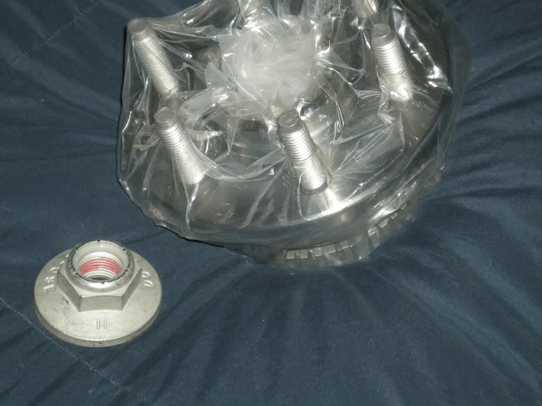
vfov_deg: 13.8
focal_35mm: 107
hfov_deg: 18.4
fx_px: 1675
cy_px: 119
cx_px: 269
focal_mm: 12.3
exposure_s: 1/120
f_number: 4.6
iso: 81
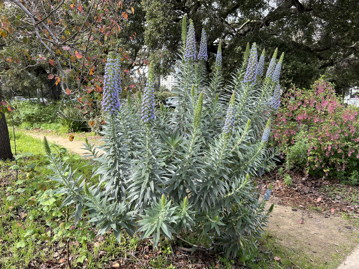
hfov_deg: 67.3
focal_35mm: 26
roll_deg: +0.6
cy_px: 134
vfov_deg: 53.1
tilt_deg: -8.5
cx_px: 180
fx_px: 270
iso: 50
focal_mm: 5.7
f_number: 1.5
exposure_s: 1/808
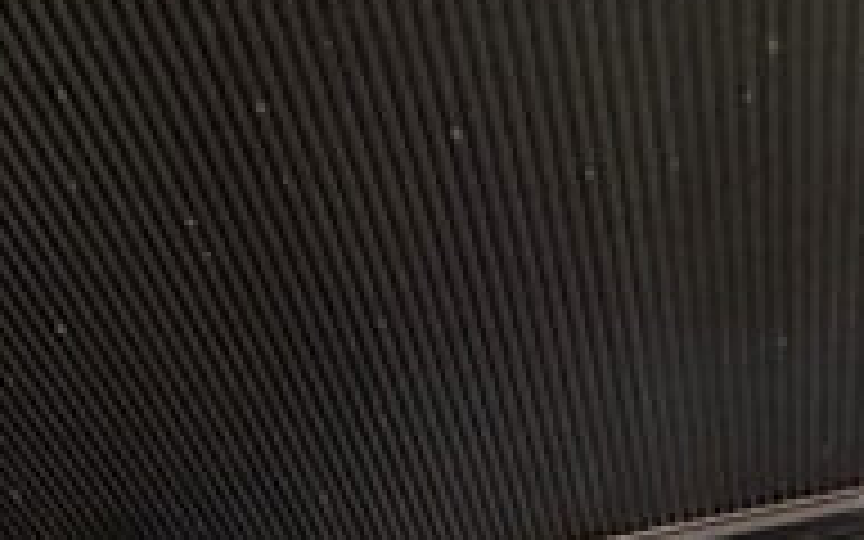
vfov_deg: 11.7
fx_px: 1860
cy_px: 1480
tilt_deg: +1.2
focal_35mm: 79
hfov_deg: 24.7
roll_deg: +0.6
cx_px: -40
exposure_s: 1/121
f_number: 2.2
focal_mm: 2.22
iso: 200
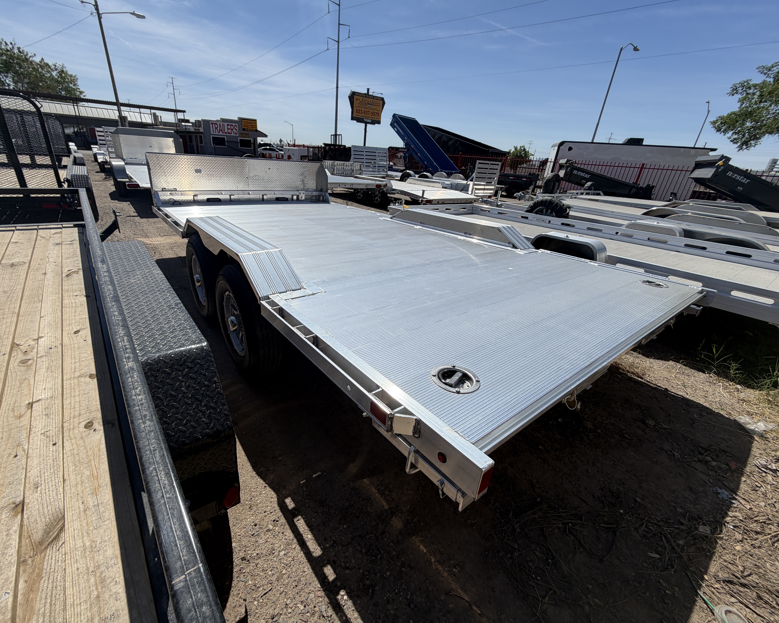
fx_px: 346
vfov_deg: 84.0
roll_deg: -4.0
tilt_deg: -25.5
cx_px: 363
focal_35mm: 15
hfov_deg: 96.6
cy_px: 311
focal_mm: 2.22
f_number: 2.2
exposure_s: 1/1534
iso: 20
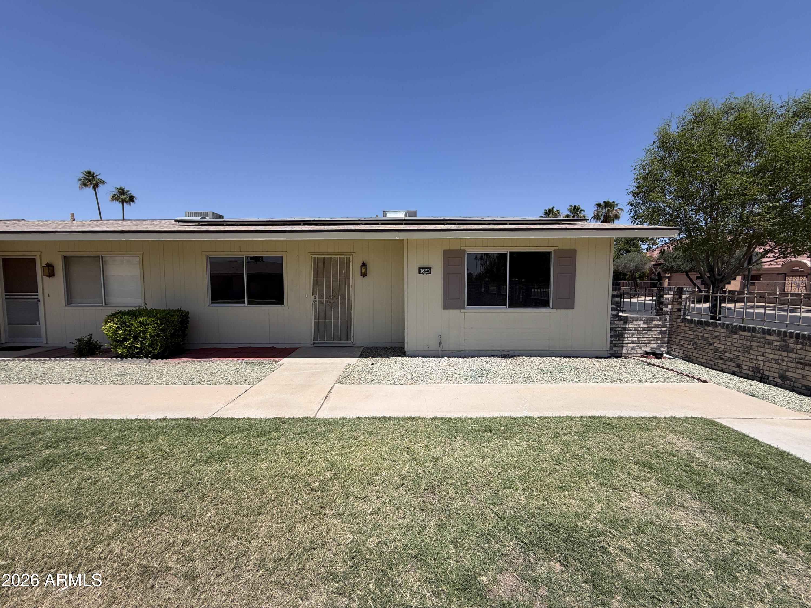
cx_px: 406
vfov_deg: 85.7
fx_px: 328
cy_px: 304
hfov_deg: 102.1
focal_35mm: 14
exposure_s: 1/1125
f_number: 2.2
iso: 20
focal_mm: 2.22
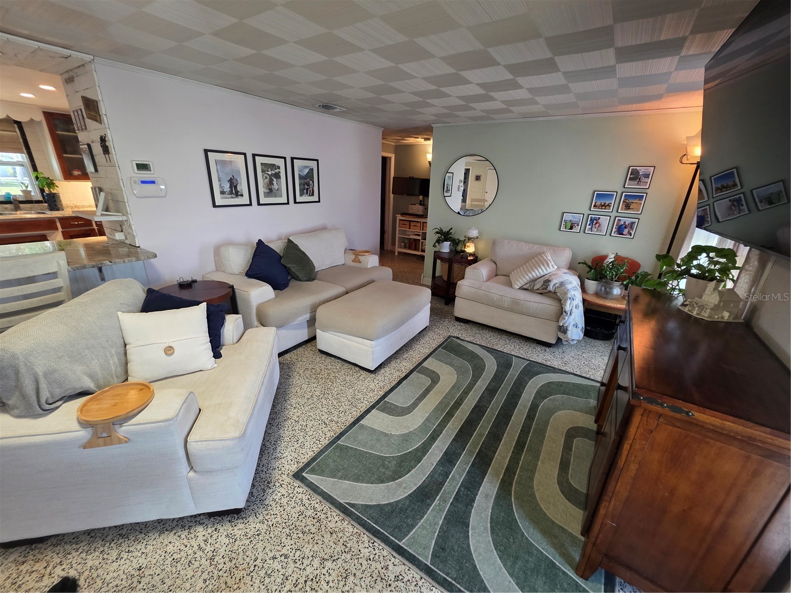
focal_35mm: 13
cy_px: 296
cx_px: 396
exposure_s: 1/60
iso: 200
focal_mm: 2.2
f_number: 1.9
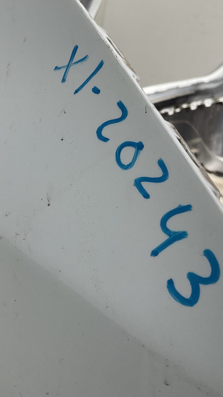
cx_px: 54
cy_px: 197
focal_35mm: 43
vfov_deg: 47.4
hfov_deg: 27.3
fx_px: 452
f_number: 1.8
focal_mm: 3
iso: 16
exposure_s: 1/231
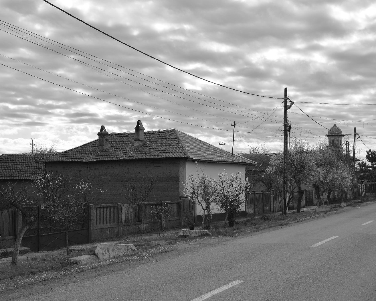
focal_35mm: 51
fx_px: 563
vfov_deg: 29.9
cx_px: 183
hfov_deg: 36.9
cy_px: 148
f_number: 8
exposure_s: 1/250
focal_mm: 29
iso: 110
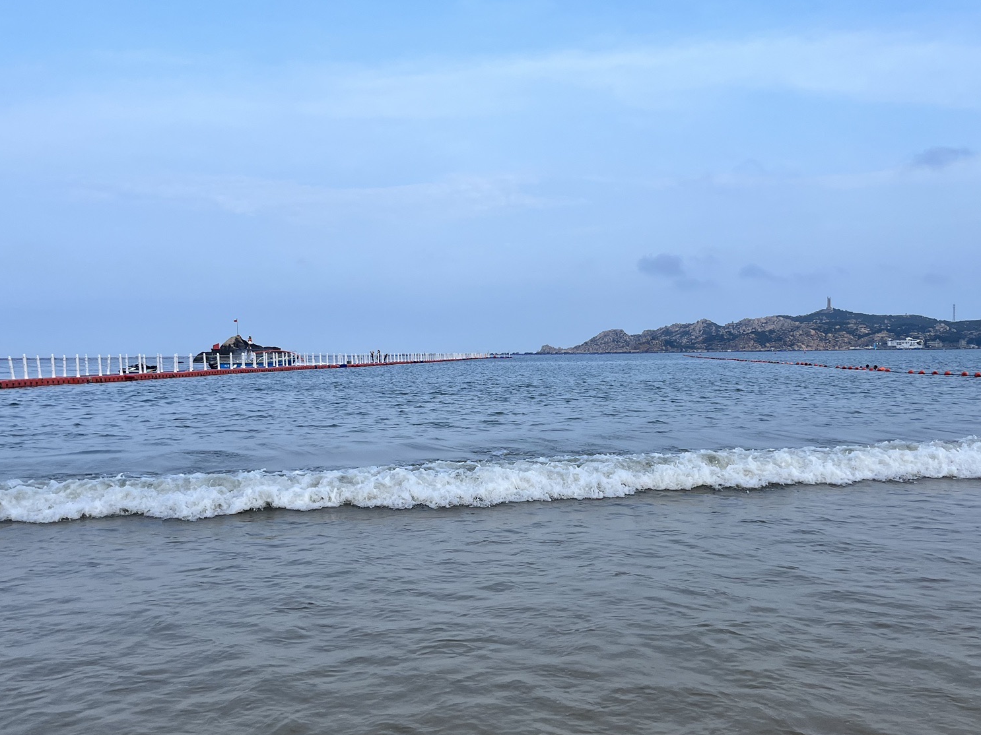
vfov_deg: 40.6
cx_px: 526
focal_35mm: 35
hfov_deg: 52.6
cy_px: 426
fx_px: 992
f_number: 1.6
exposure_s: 1/2179
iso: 50
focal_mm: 5.1
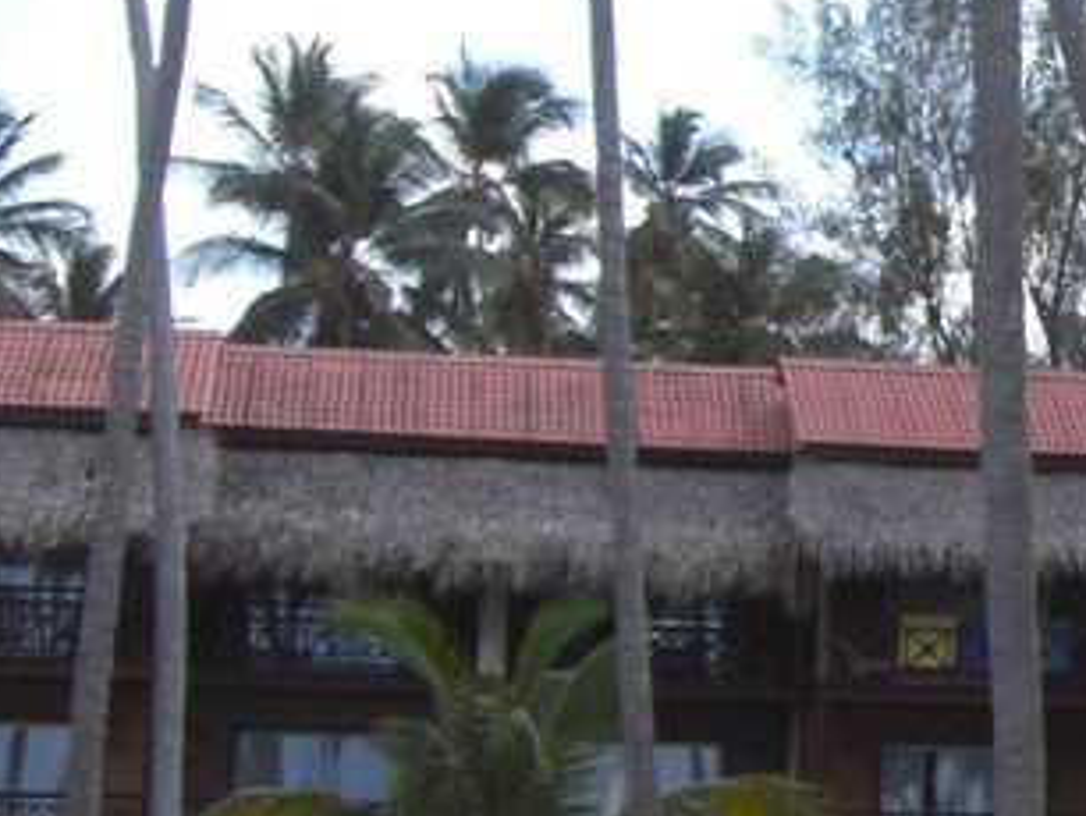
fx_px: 3987
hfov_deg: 14.2
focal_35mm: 127
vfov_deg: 11.7
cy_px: 202
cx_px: 1789
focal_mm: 6.2
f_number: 2.7
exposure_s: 1/400
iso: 64
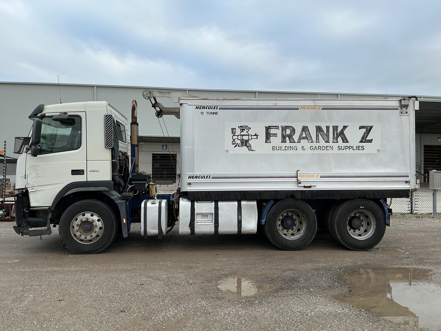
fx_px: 369
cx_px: 220
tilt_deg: +0.6
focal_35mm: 29
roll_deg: -1.1
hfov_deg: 61.7
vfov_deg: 48.2
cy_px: 166
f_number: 1.8
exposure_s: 1/370
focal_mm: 3
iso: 25
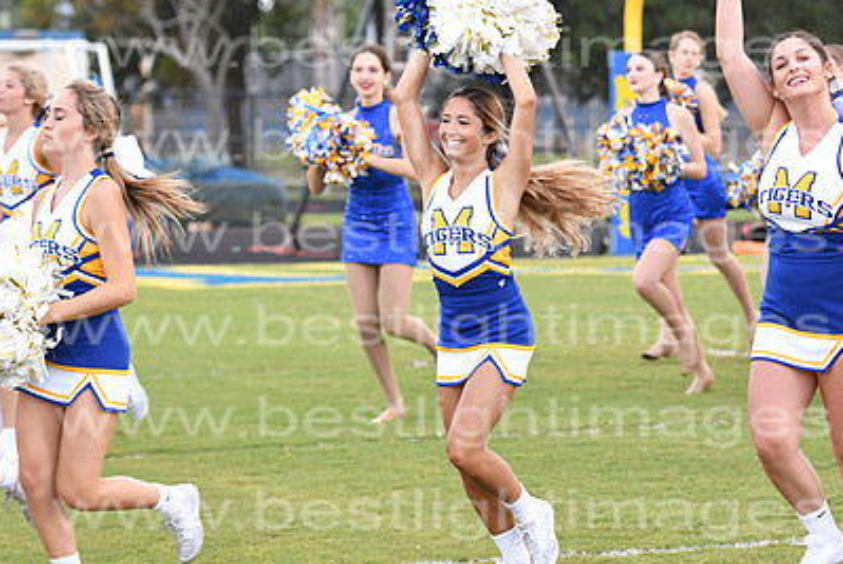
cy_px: 191
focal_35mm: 196
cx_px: 532
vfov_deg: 7.0
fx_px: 4595
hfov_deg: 10.5
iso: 800
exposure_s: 1/500
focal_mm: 90
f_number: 3.2
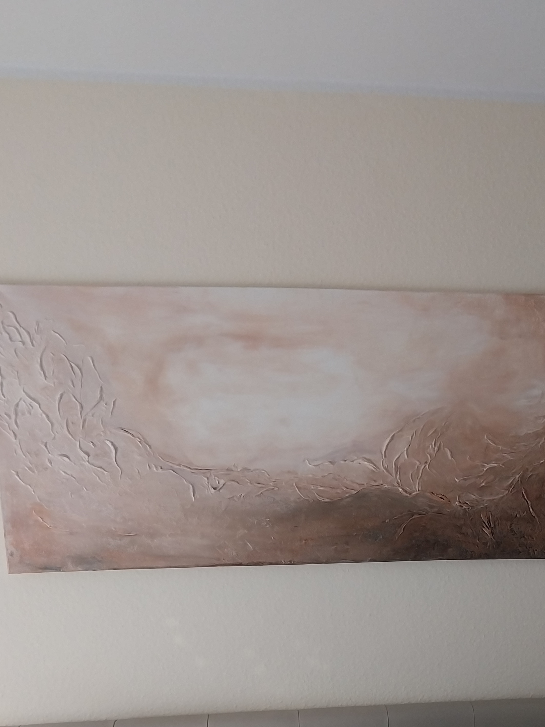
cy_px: 364
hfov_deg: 53.1
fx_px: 546
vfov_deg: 67.3
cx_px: 272
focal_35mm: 26
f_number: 1.8
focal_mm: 4
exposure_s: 1/50
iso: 250
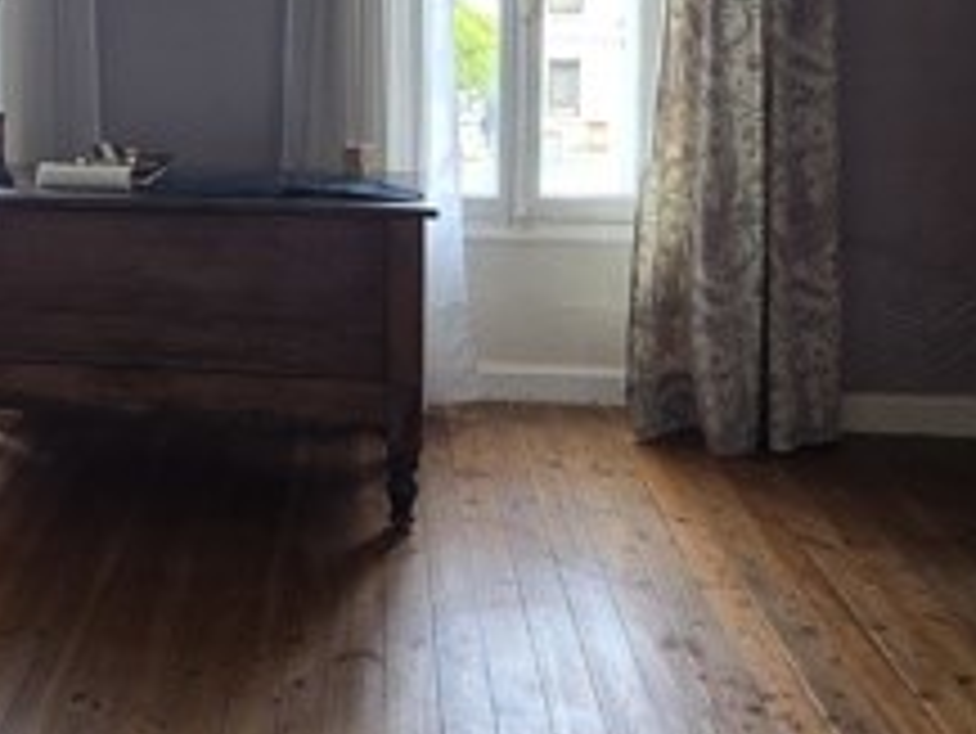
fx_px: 1354
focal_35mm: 48
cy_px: 32
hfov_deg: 37.5
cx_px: 130
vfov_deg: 28.7
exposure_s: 1/100
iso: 64
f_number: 2.2
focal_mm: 2.2
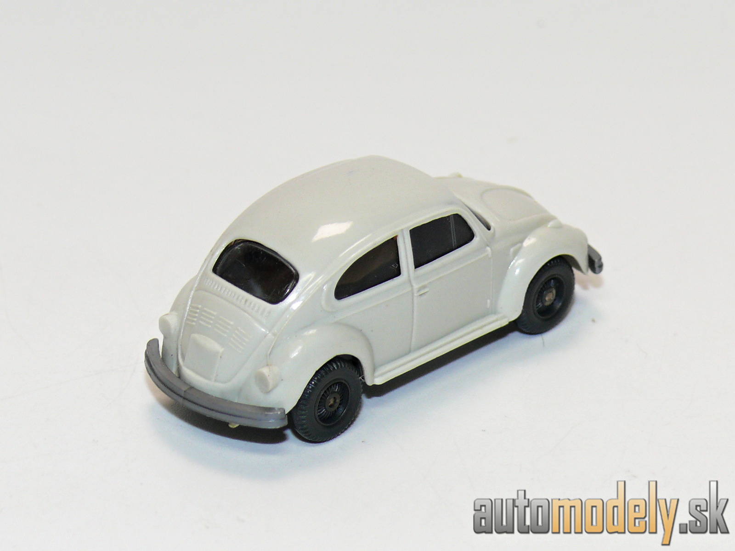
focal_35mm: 157
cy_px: 276
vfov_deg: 9.5
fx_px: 3334
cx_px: 368
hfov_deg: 12.6
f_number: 4
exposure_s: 1/30
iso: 100
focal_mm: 18.7
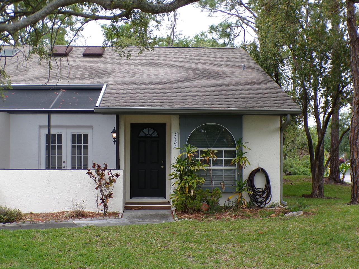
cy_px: 148
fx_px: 477
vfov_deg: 31.5
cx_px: 188
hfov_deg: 41.2
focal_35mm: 46
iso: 100
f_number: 3.3
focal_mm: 6.6
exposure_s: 1/210
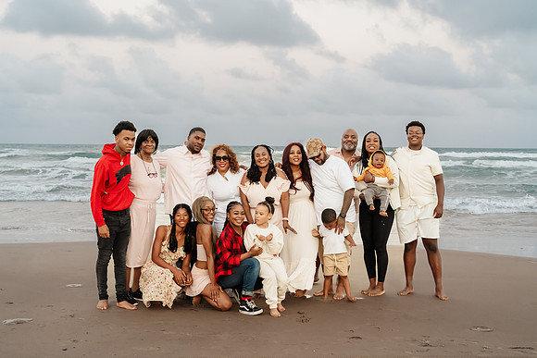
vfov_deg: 27.0
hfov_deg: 39.6
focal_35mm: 50
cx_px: 268
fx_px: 746
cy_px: 179
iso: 4000
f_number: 5.6
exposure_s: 1/200
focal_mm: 50
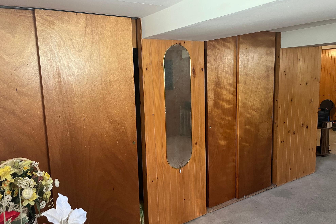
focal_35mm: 28
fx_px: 261
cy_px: 110
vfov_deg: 46.4
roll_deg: +2.5
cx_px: 169
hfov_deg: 65.5
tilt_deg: -9.4
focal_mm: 5.1
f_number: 1.6
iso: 400
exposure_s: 1/60
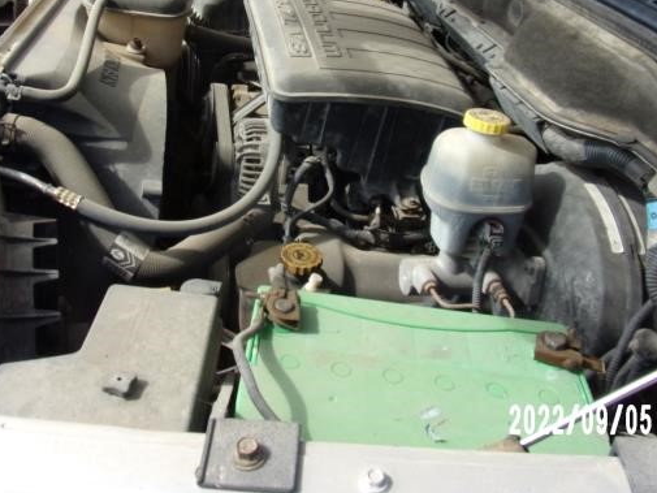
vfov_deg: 36.7
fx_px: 721
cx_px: 285
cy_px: 116
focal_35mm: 38
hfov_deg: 48.8
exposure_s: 1/600
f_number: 3.3
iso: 80
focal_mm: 4.3
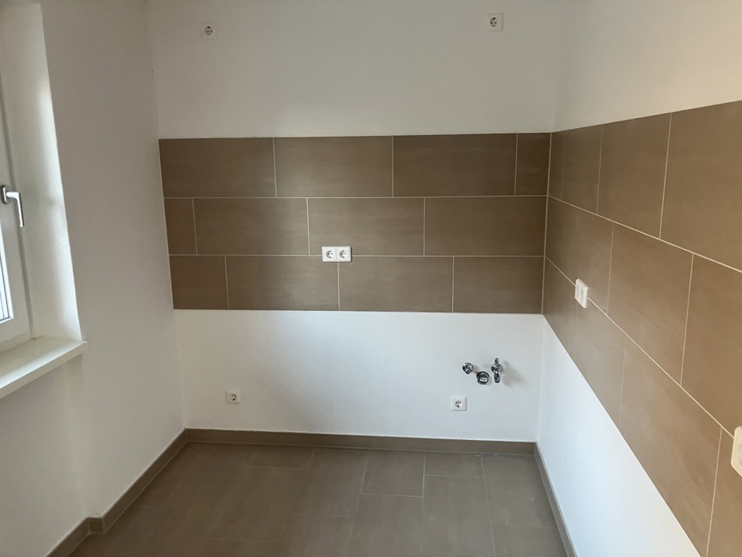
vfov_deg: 49.8
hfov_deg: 63.4
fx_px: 600
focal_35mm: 28
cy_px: 278
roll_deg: +0.5
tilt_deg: -10.8
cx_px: 371
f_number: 1.8
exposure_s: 1/60
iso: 250
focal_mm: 3.99
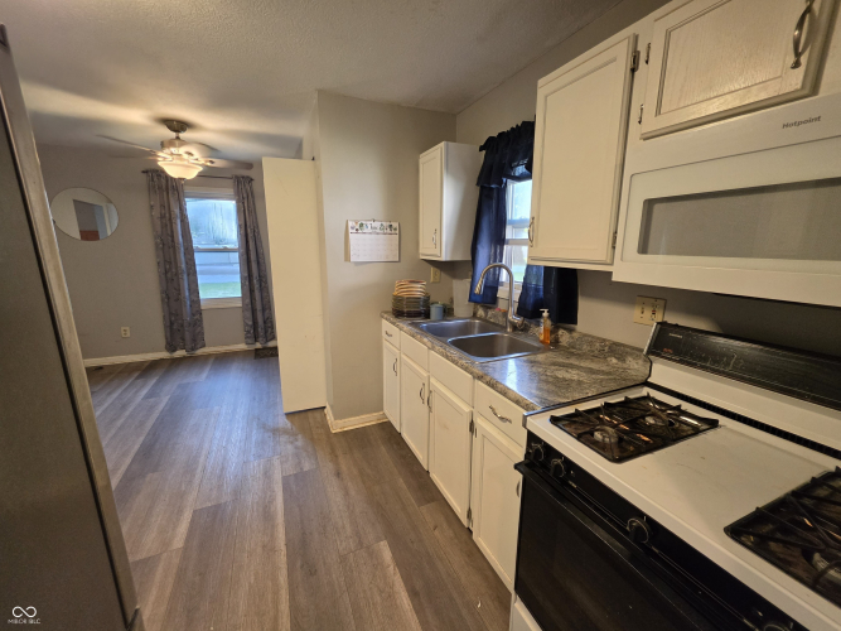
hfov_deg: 106.2
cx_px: 420
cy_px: 316
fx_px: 316
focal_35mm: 13
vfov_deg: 89.9
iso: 200
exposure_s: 1/120
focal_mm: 2.2
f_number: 1.9
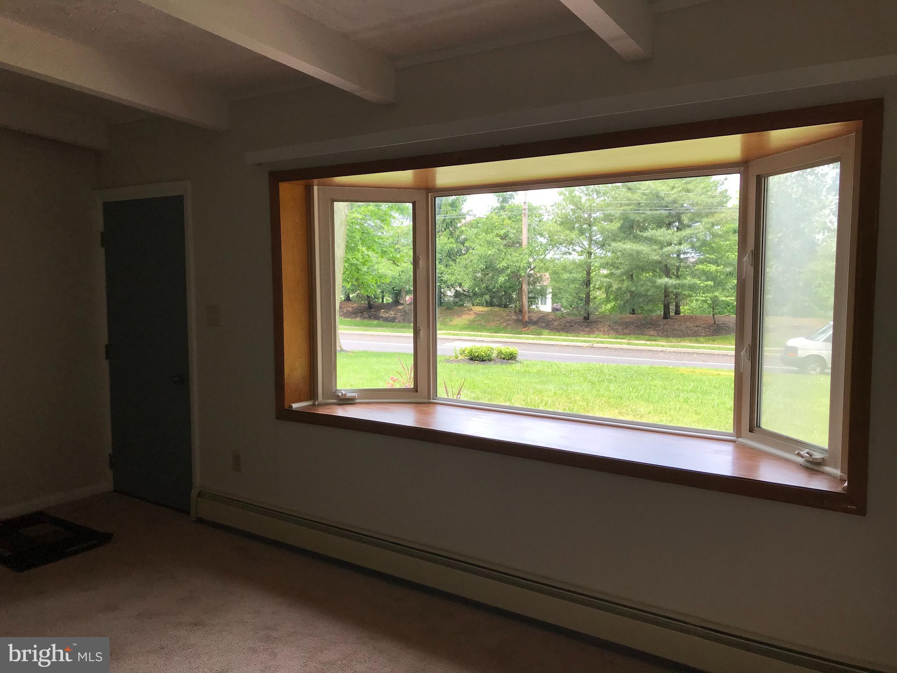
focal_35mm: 28
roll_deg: -0.2
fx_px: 726
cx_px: 448
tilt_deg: -6.5
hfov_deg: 63.4
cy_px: 336
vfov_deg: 49.7
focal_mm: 3.99
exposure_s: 1/245
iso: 20
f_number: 1.8
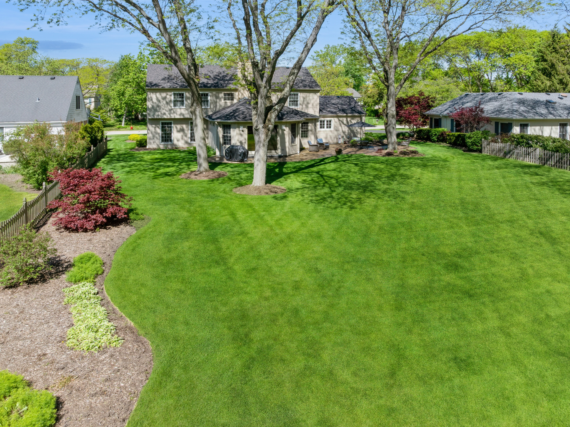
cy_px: 214
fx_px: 395
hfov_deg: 71.6
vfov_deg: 56.8
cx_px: 285
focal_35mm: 24
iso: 100
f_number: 8
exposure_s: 1/240
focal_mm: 12.3
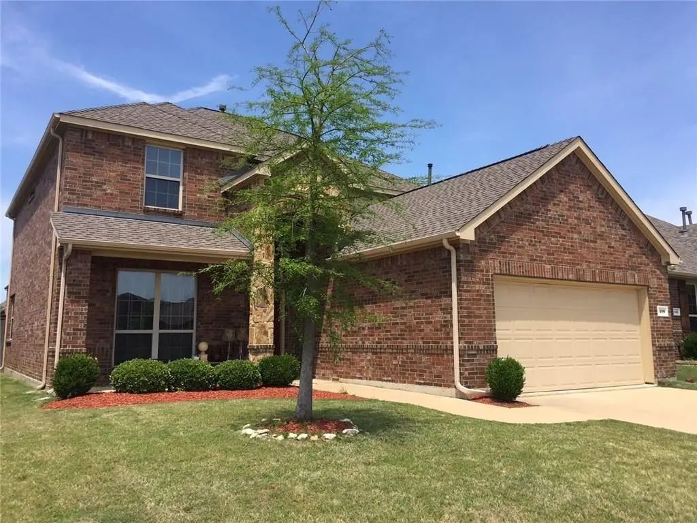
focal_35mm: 29
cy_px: 262
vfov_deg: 48.2
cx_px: 348
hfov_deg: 61.7
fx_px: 584
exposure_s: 1/1464
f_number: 2.2
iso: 32
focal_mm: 4.15
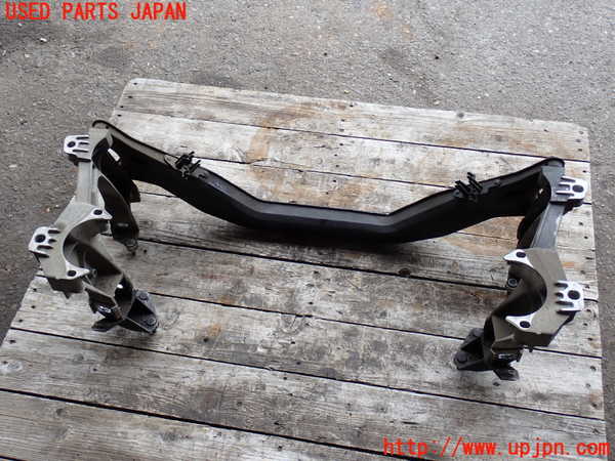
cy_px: 230
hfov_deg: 45.8
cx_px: 308
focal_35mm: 41
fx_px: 728
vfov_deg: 35.1
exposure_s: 1/100
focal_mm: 7.31
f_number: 4
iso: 100
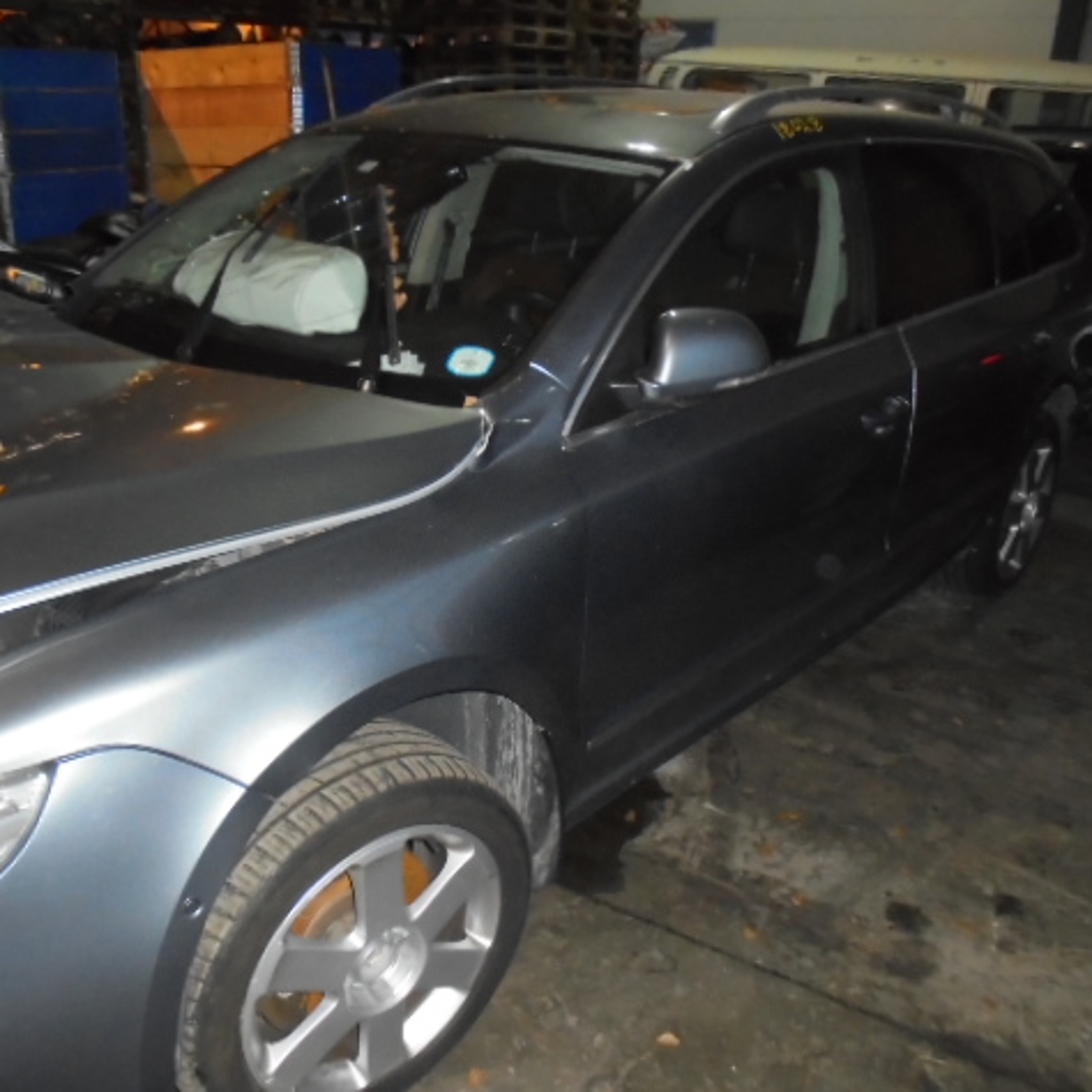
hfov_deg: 52.4
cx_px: 477
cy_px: 544
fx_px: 1106
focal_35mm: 31
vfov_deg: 52.5
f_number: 3.5
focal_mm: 4.6
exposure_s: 1/30
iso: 640
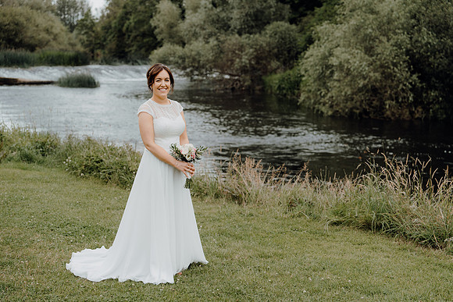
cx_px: 226
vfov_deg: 25.1
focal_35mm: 54
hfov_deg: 36.9
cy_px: 151
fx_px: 680
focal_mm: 54
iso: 125
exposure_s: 1/800
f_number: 2.8
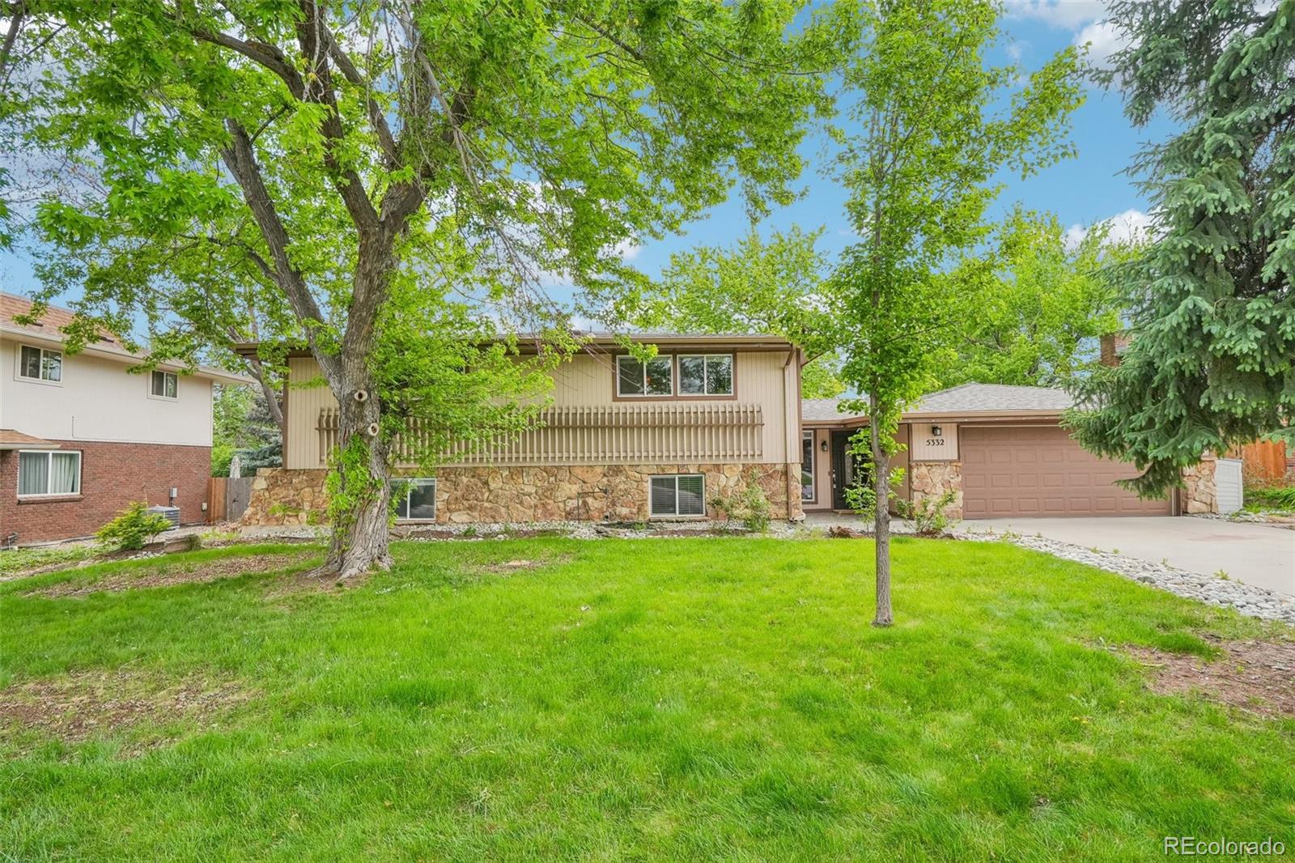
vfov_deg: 68.7
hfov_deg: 91.5
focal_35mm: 18
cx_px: 648
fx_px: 631
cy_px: 432
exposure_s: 1/320
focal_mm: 11.7
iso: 800
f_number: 8
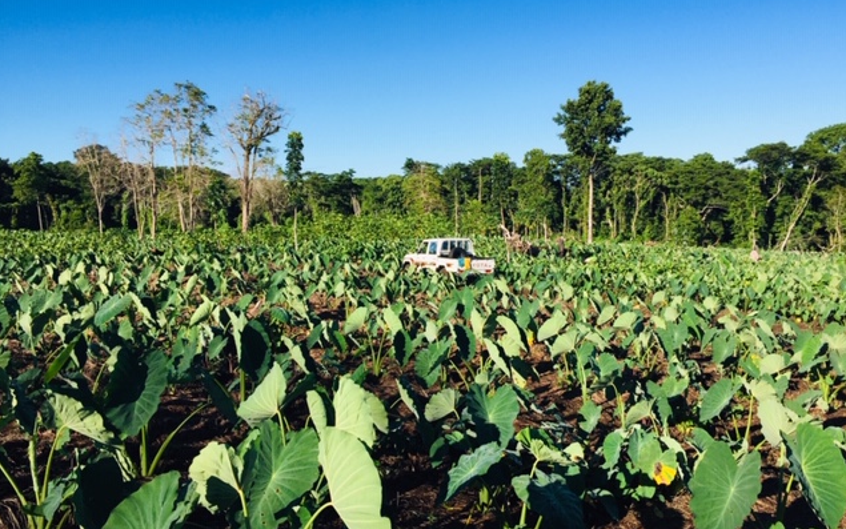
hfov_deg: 61.2
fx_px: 715
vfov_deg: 40.6
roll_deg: -0.2
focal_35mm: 31
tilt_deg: -6.3
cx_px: 425
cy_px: 273
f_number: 2.2
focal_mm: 4.15
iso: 32
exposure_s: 1/1980
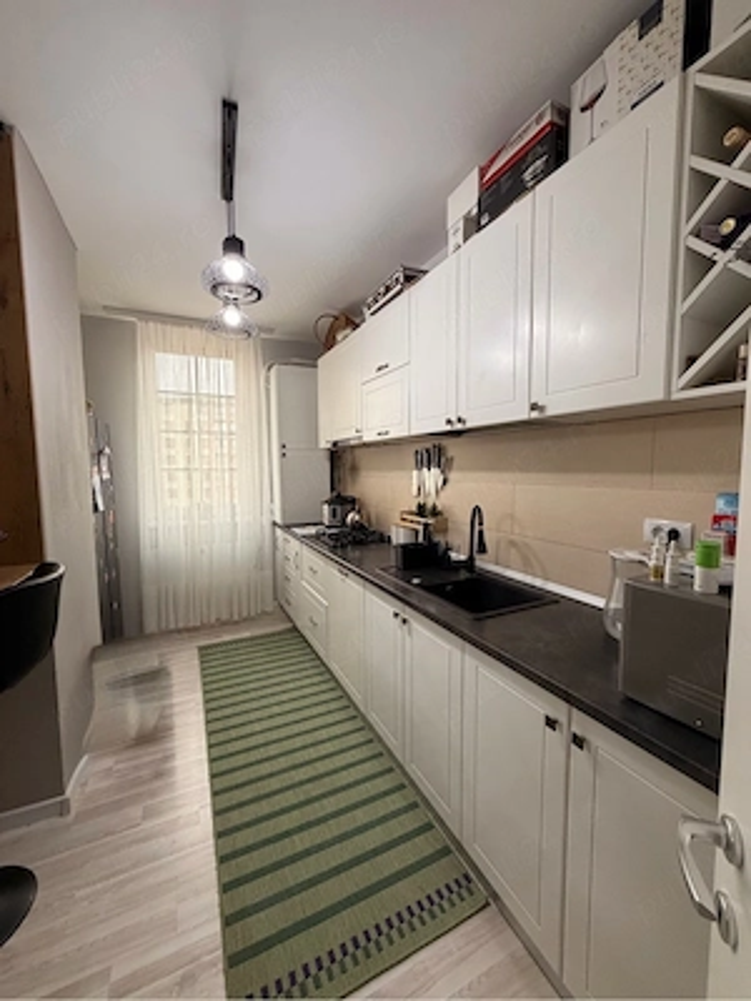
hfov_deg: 85.7
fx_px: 405
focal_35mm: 14
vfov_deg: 102.1
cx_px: 376
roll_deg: +0.4
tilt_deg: -3.8
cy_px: 500
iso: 320
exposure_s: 1/100
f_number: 2.2
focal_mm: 2.22
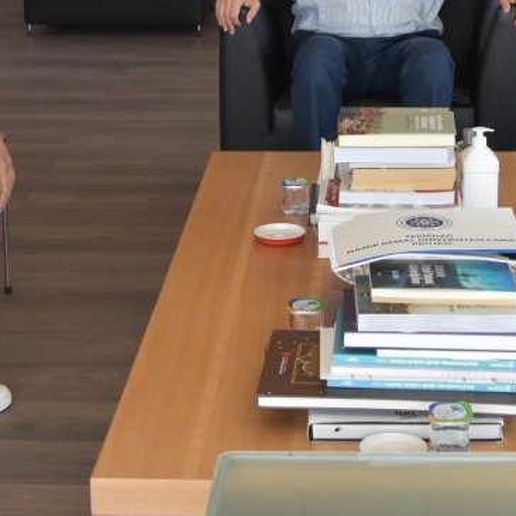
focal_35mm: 92
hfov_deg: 18.8
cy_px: 65
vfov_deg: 18.6
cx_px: 362
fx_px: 1552
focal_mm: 22
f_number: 5.6
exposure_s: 1/125
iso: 800
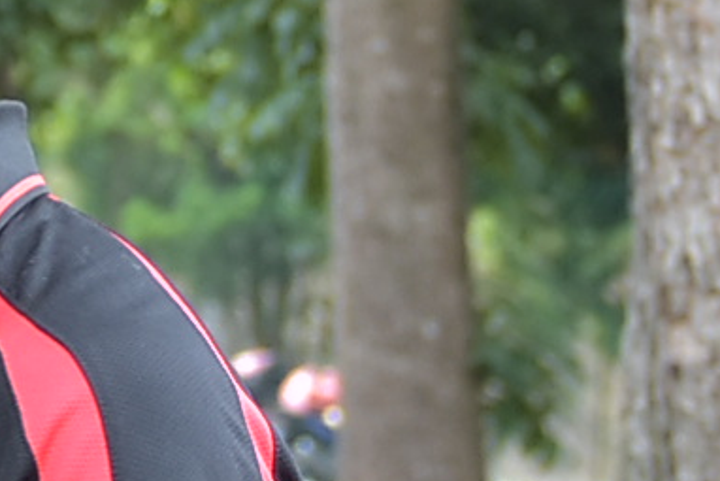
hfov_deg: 7.2
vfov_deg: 4.8
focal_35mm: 282
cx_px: -260
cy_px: -204
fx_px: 5642
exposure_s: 1/500
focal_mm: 24
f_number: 2.8
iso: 400
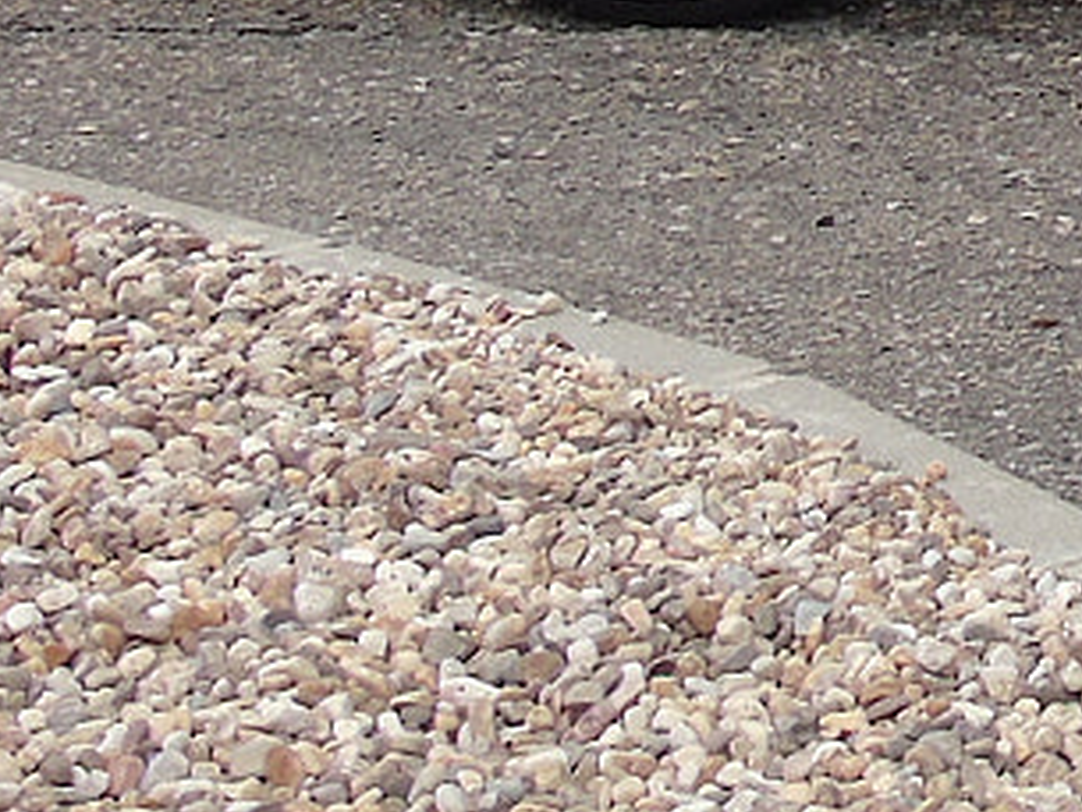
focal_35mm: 210
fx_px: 6567
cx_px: 2256
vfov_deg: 6.9
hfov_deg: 8.8
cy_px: -631
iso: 80
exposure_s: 1/250
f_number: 3.9
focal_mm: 7.1
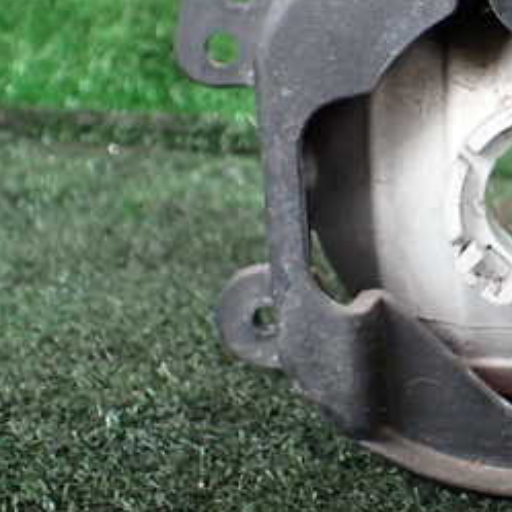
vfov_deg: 26.8
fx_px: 1071
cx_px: 543
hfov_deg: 25.2
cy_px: 193
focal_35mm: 64
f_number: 2.3
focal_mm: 5.4
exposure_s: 1/125
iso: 500
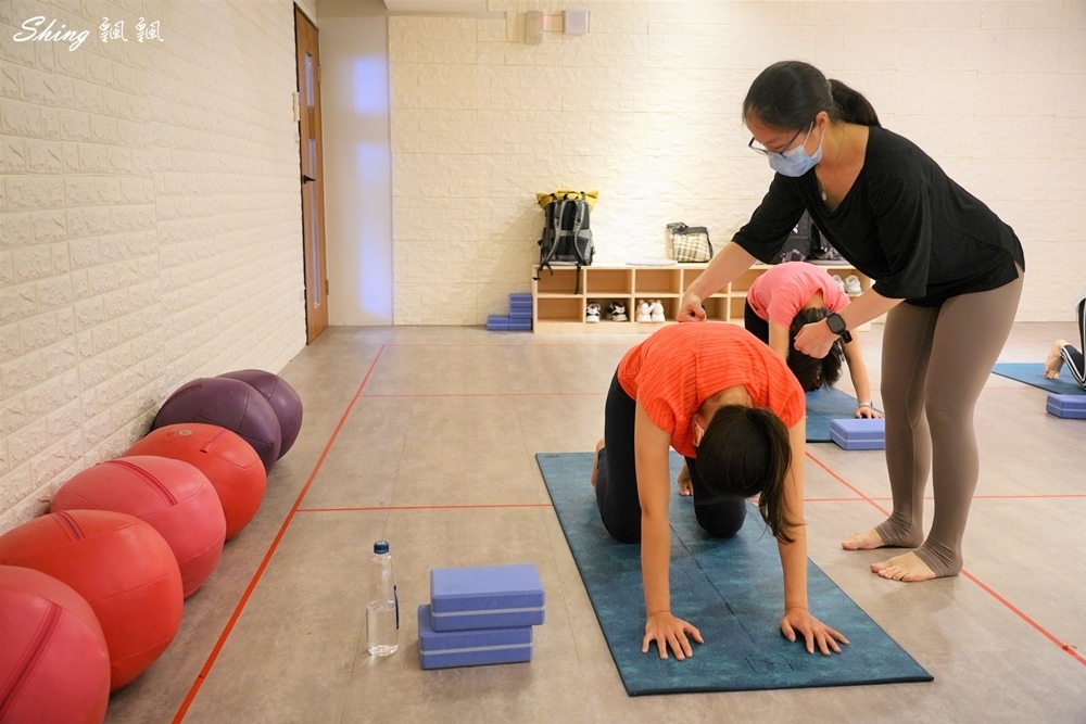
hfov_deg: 60.3
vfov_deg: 42.3
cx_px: 543
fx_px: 935
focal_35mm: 31
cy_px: 362
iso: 1600
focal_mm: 31
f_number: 4
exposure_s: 1/30
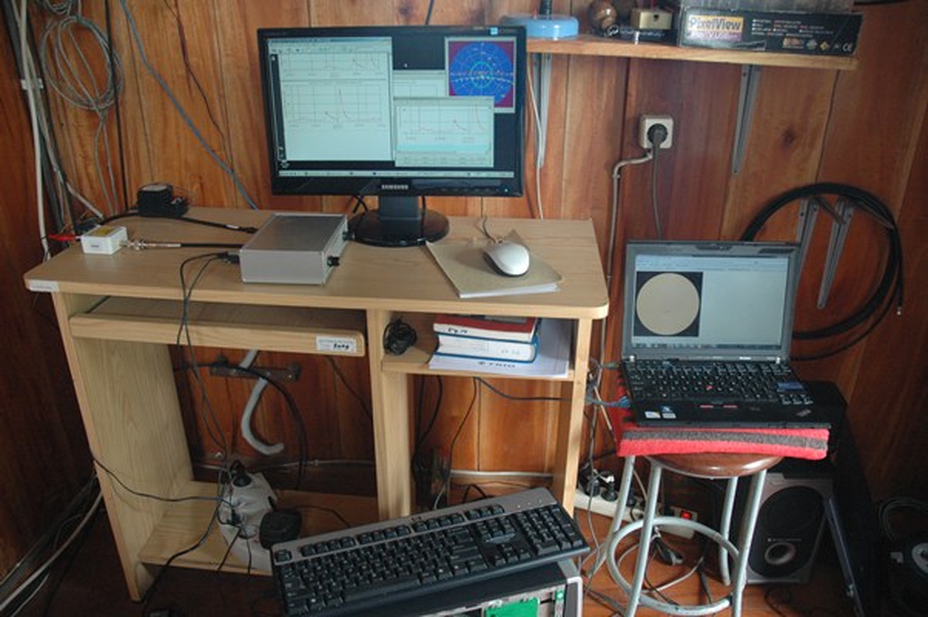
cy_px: 308
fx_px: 695
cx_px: 464
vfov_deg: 47.8
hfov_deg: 67.4
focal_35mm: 27
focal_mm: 18
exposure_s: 1/50
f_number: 4
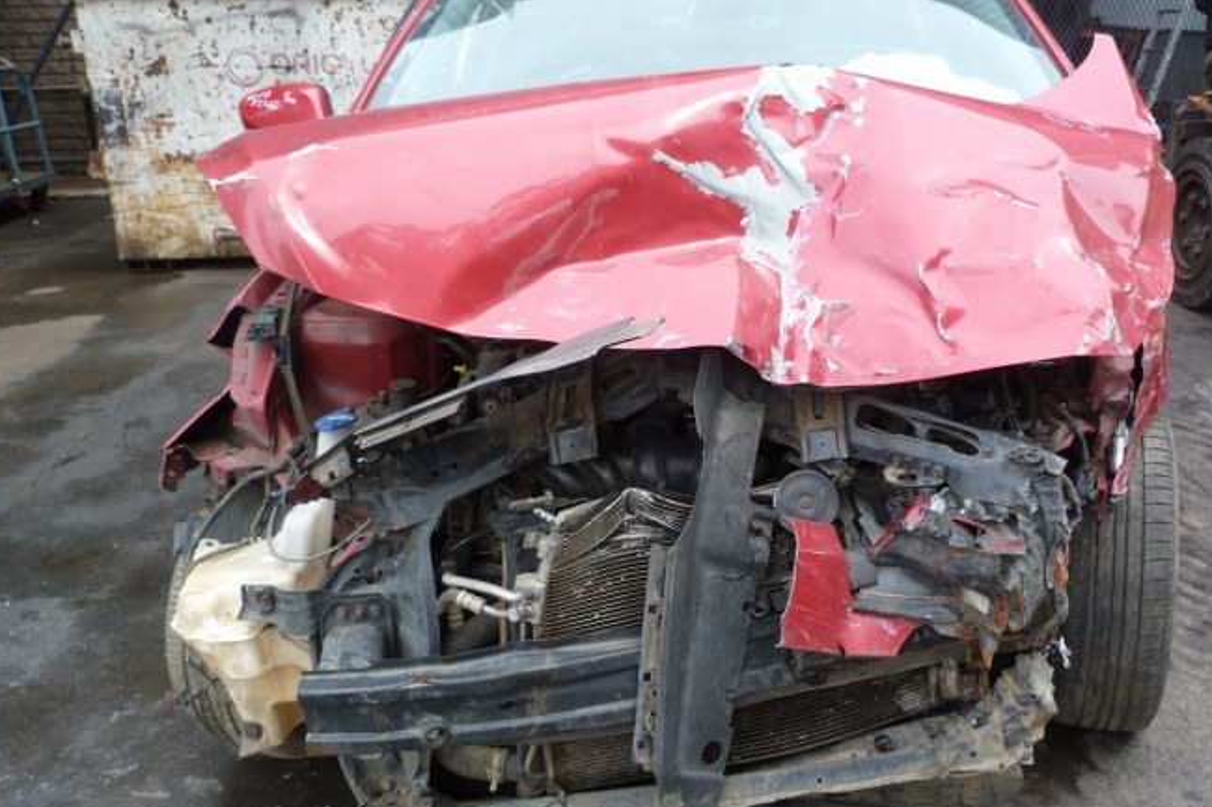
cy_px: 410
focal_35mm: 32
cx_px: 696
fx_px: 1077
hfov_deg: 58.5
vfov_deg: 41.1
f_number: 3.6
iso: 80
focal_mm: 4.5
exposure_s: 1/100
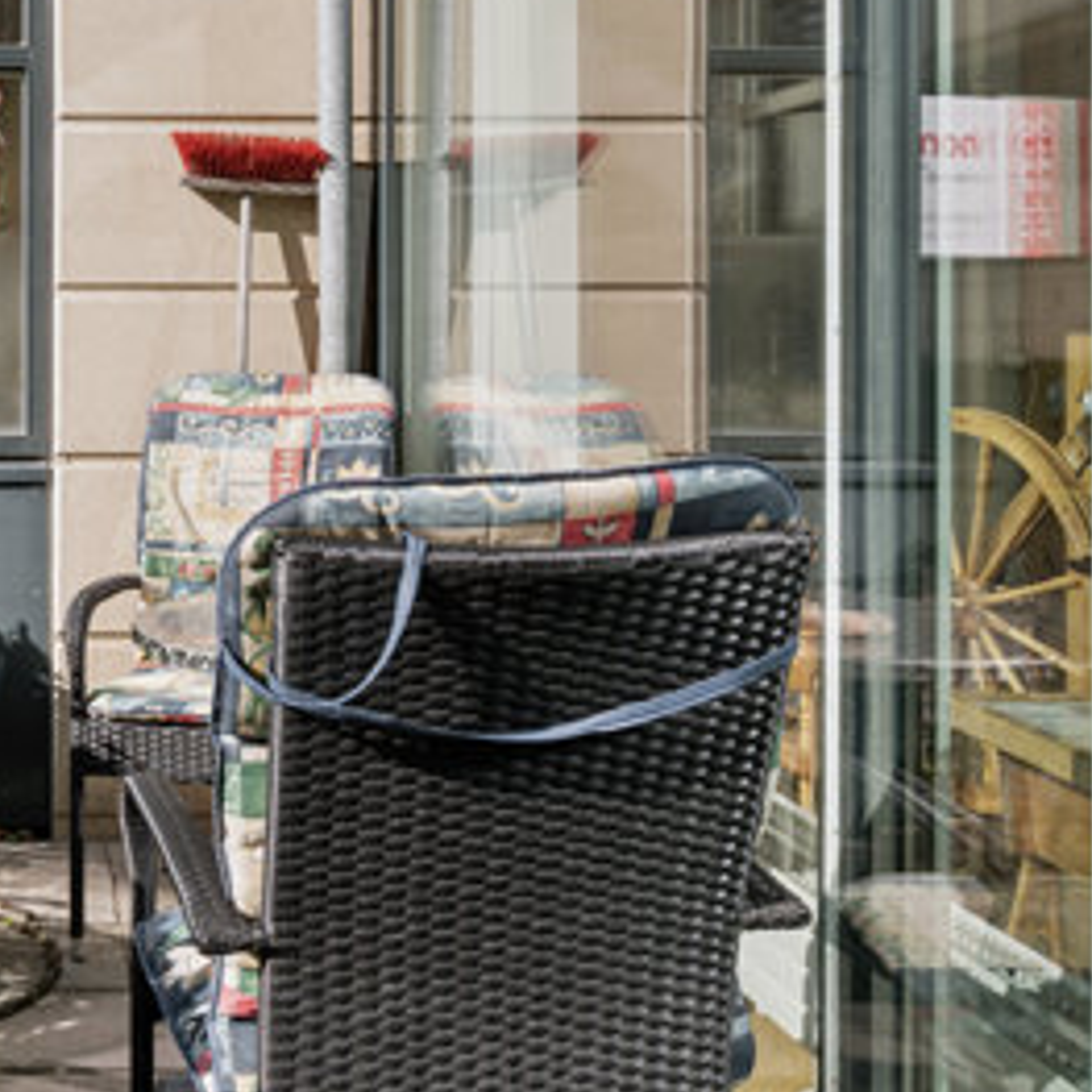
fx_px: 1570
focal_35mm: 44
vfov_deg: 37.7
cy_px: 313
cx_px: 46
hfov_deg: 35.3
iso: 160
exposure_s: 1/125
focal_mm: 17
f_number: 10
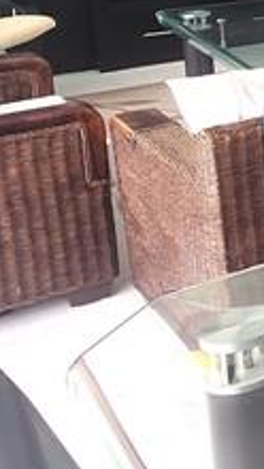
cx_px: 918
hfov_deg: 9.7
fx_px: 820
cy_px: -9
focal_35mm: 66
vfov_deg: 29.6
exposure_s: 1/120
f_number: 2.2
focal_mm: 2.2
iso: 50
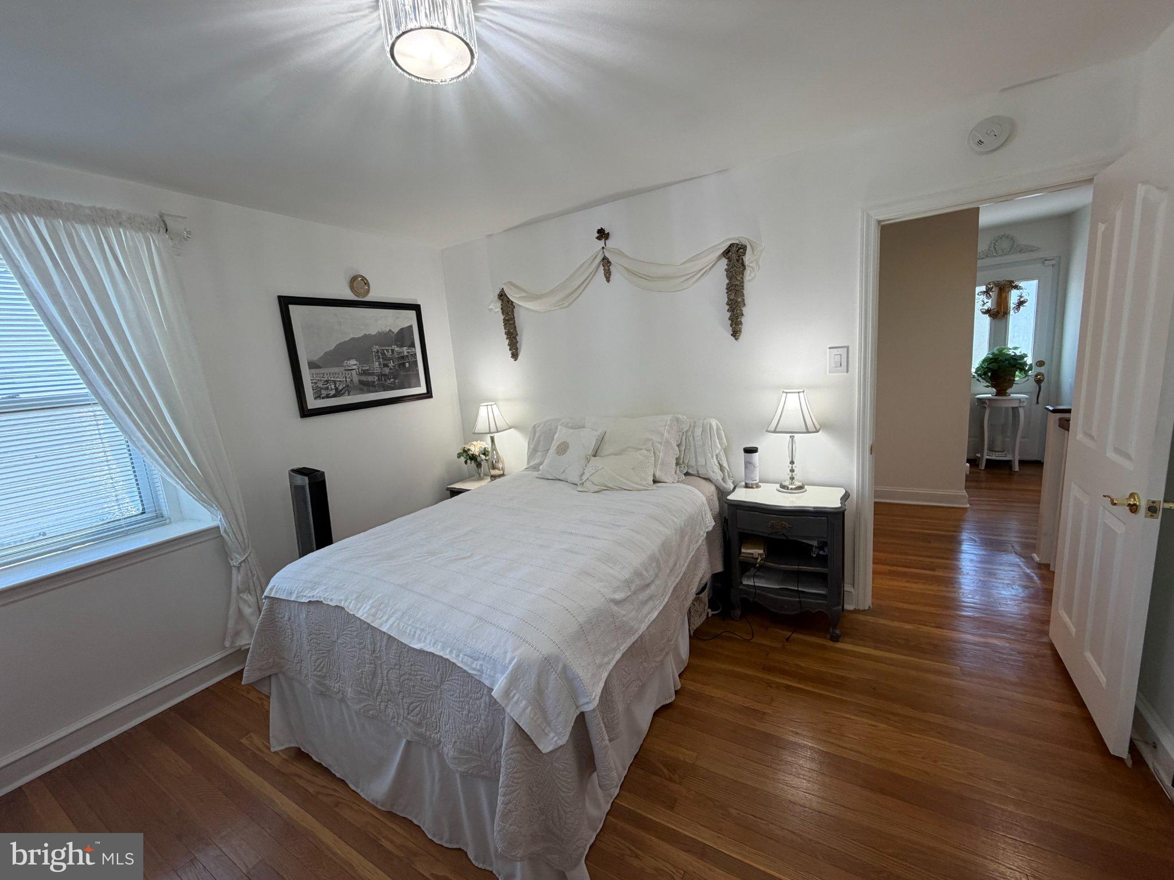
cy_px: 440
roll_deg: +5.4
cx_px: 587
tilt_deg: -10.4
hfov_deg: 102.1
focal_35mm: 14
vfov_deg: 85.7
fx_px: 475
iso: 125
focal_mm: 2.22
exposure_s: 1/120
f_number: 2.2
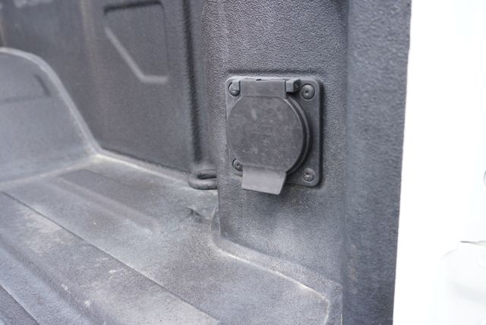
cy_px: 162
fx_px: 426
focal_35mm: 32
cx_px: 243
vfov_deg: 41.8
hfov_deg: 59.4
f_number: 5
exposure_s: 1/100
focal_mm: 21
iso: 100
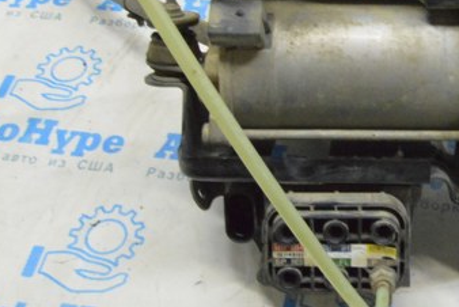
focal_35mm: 68
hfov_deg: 28.9
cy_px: 97
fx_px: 868
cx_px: 373
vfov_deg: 20.0
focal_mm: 24
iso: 6400
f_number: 20
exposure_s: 1/15
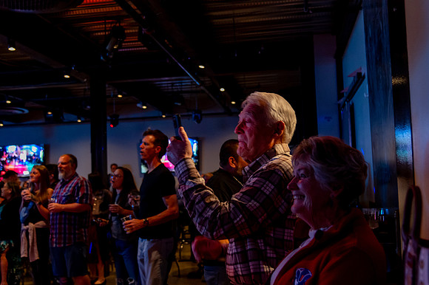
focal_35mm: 42
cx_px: 208
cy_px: 142
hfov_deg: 46.4
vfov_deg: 31.8
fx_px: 501
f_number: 4
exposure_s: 1/25
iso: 6400
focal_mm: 40
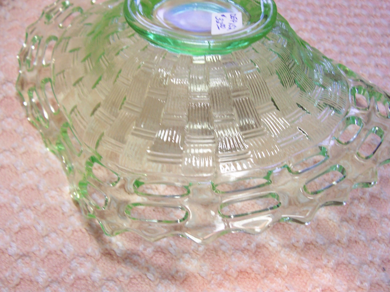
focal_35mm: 37
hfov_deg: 50.1
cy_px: 146
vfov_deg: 38.7
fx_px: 417
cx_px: 195
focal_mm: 5.6
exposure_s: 1/30
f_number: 2.8
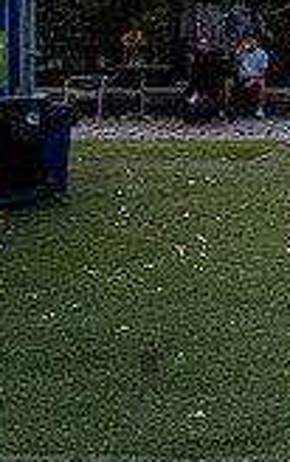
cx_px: 693
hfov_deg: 9.2
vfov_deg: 15.7
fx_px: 1626
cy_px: -58
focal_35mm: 129
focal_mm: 35
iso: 1000
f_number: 4
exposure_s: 1/1000
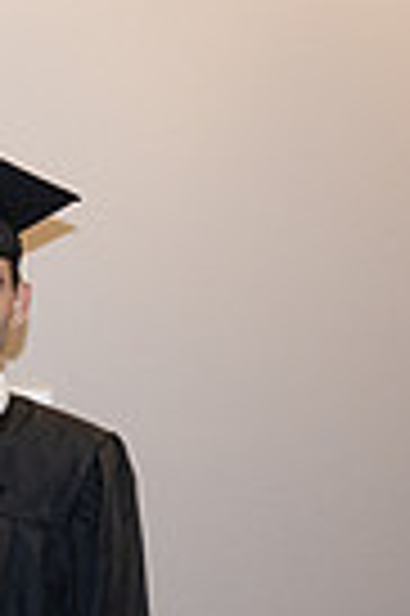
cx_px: -748
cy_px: 632
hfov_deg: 9.9
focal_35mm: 110
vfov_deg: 18.1
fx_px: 1884
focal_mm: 26
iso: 1000
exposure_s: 1/125
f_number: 5
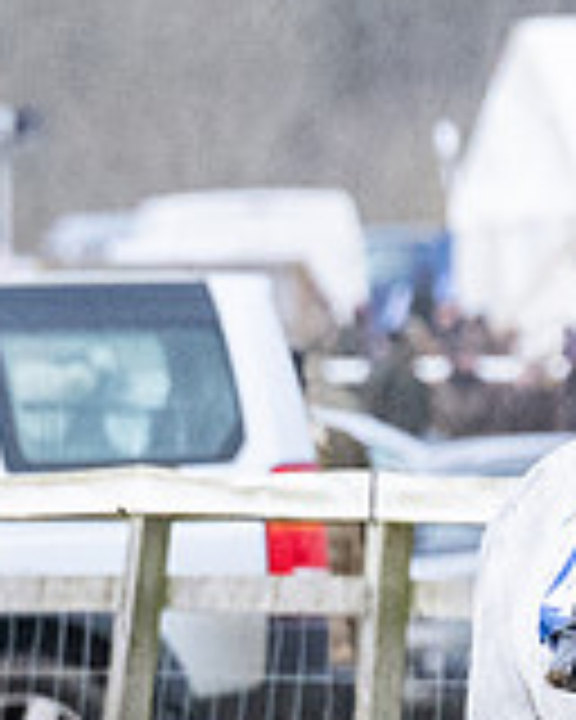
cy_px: 885
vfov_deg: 1.1
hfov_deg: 0.9
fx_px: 37355
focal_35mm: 1753
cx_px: 1295
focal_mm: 190
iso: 1600
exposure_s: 1/1000
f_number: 4
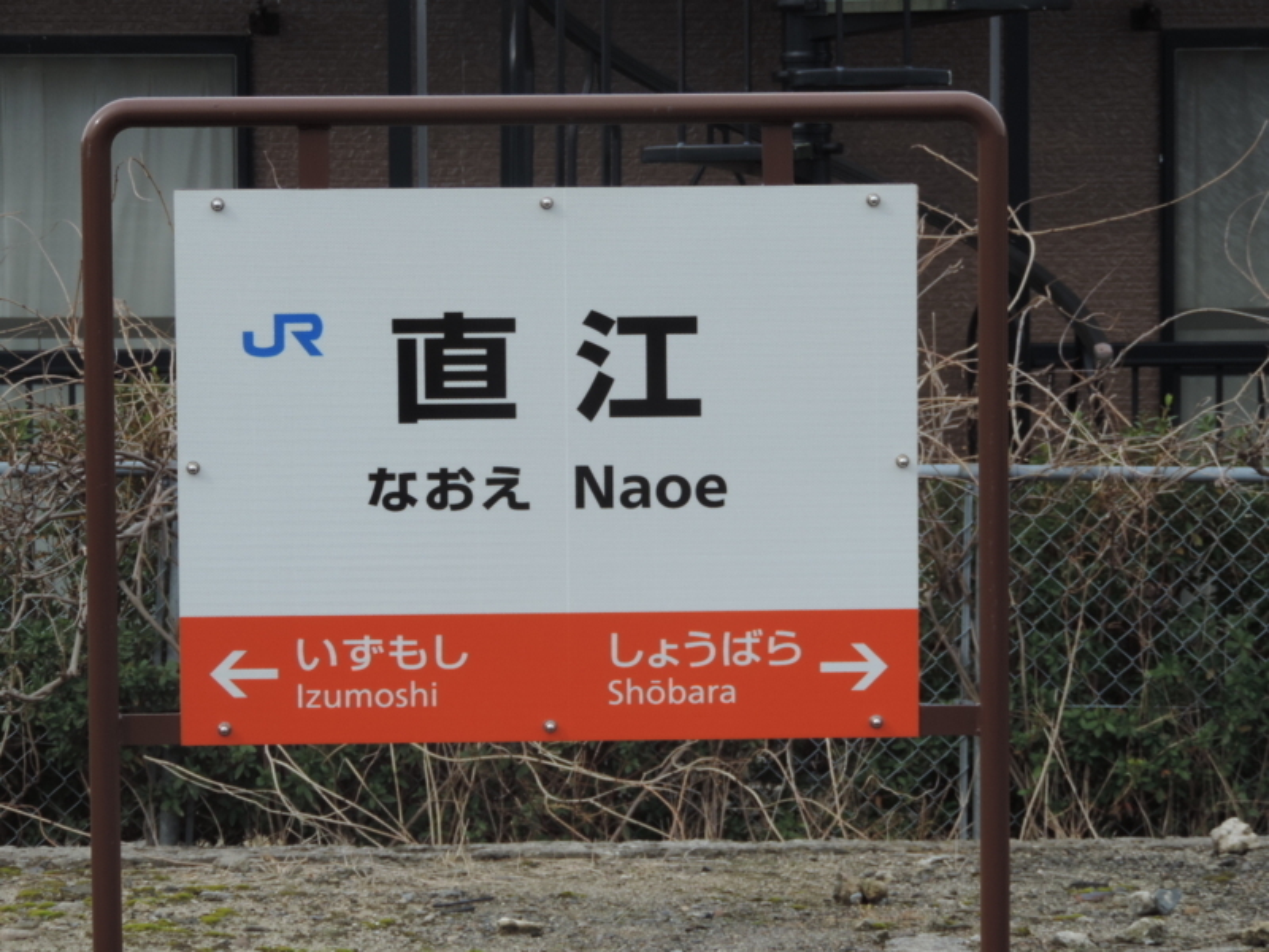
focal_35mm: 185
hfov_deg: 10.7
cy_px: 476
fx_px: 6782
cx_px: 634
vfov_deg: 8.0
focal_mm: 33
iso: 80
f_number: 4.6
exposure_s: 1/200
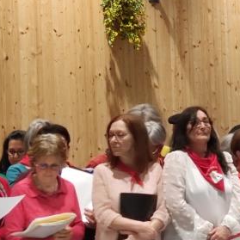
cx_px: 331
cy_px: 116
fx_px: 635
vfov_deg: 21.4
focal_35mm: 81
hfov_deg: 19.4
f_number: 1.89
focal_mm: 5.43
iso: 631
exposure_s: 1/33
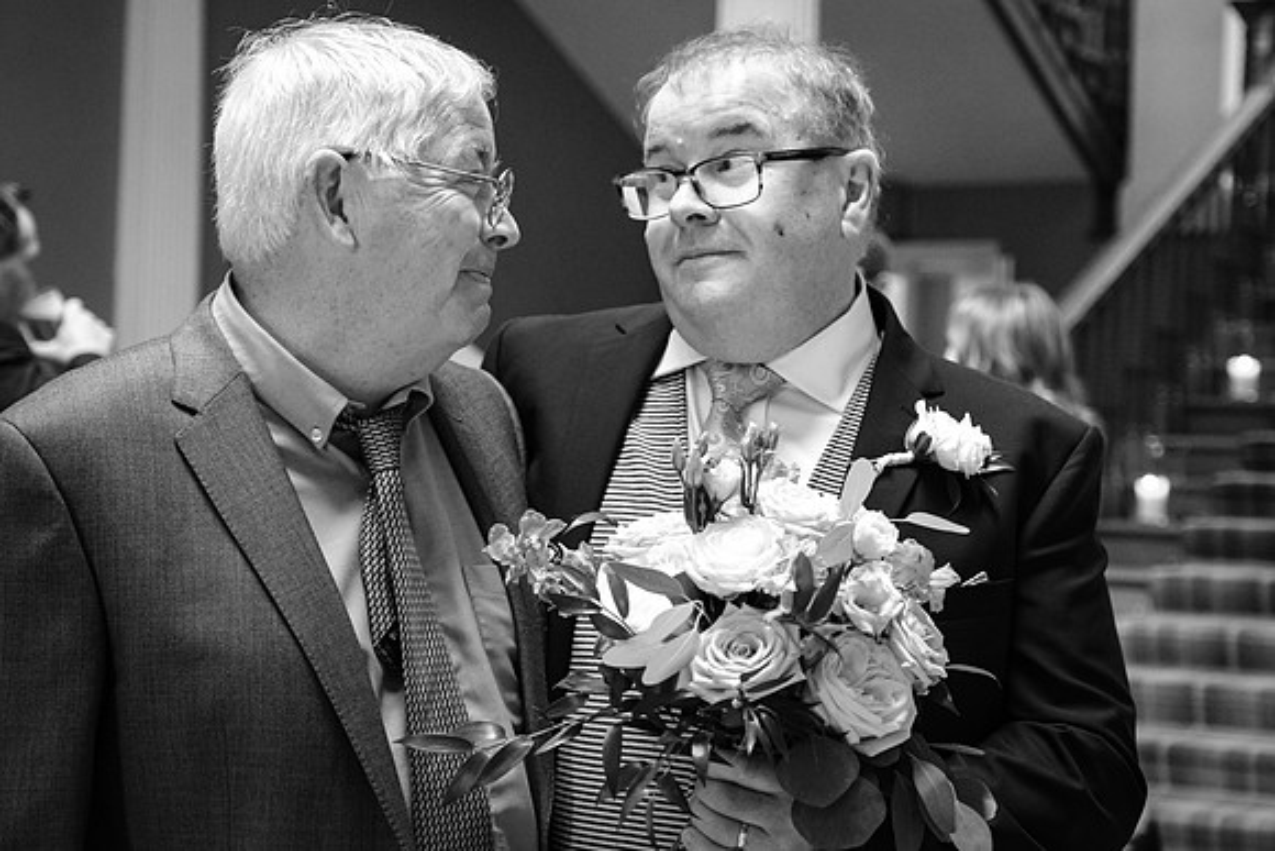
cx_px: 701
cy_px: 383
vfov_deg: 19.3
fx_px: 2505
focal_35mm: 71
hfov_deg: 28.5
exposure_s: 1/160
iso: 2000
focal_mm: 41.4
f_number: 2.8
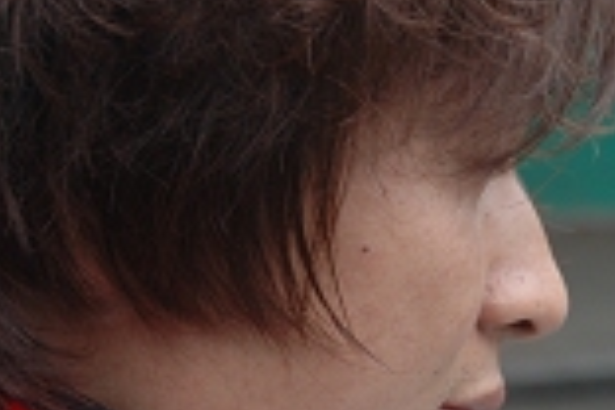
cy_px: 284
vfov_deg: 9.2
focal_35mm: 149
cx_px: 453
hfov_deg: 13.8
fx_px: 2538
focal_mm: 31
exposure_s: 1/50
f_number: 4
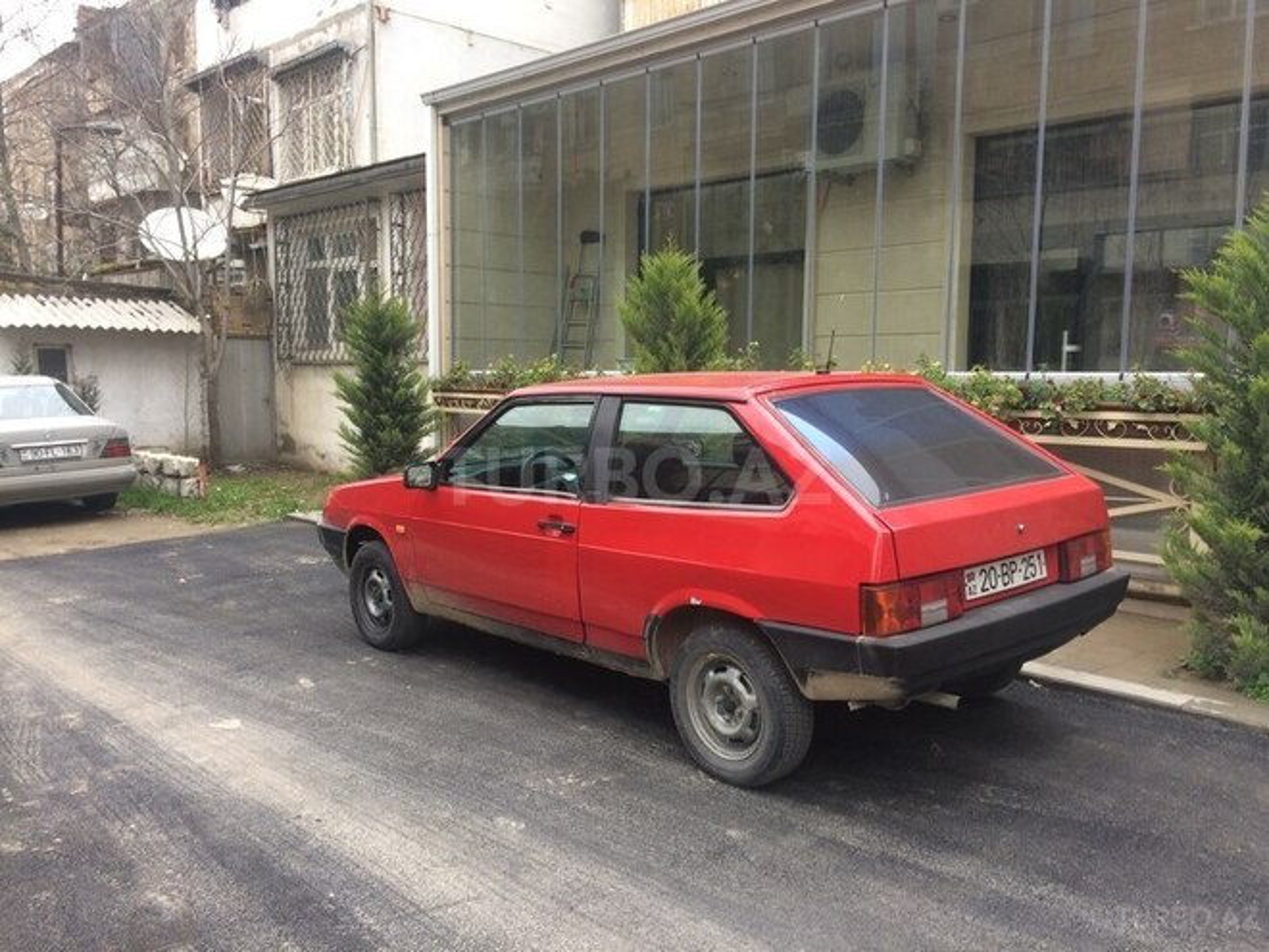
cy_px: 476
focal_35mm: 29
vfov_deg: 48.2
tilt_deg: -6.2
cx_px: 634
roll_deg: -0.4
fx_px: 1063
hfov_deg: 61.7
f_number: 2.2
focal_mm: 4.15
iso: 40
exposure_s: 1/50
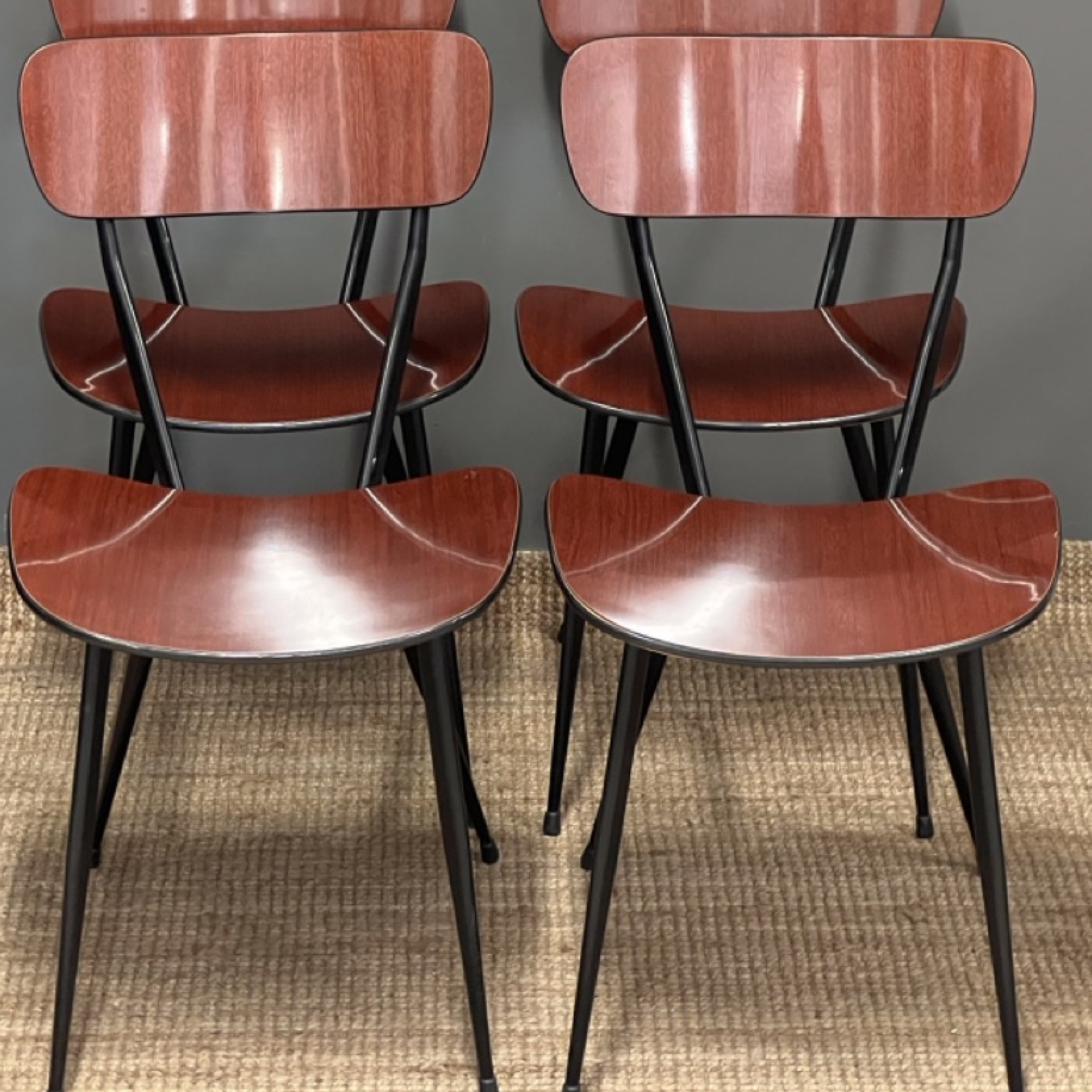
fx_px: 3747
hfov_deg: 16.6
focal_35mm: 105
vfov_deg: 16.5
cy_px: 372
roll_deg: +0.9
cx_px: 518
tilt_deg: -19.1
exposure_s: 1/34
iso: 1000
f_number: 2.8
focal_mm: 9
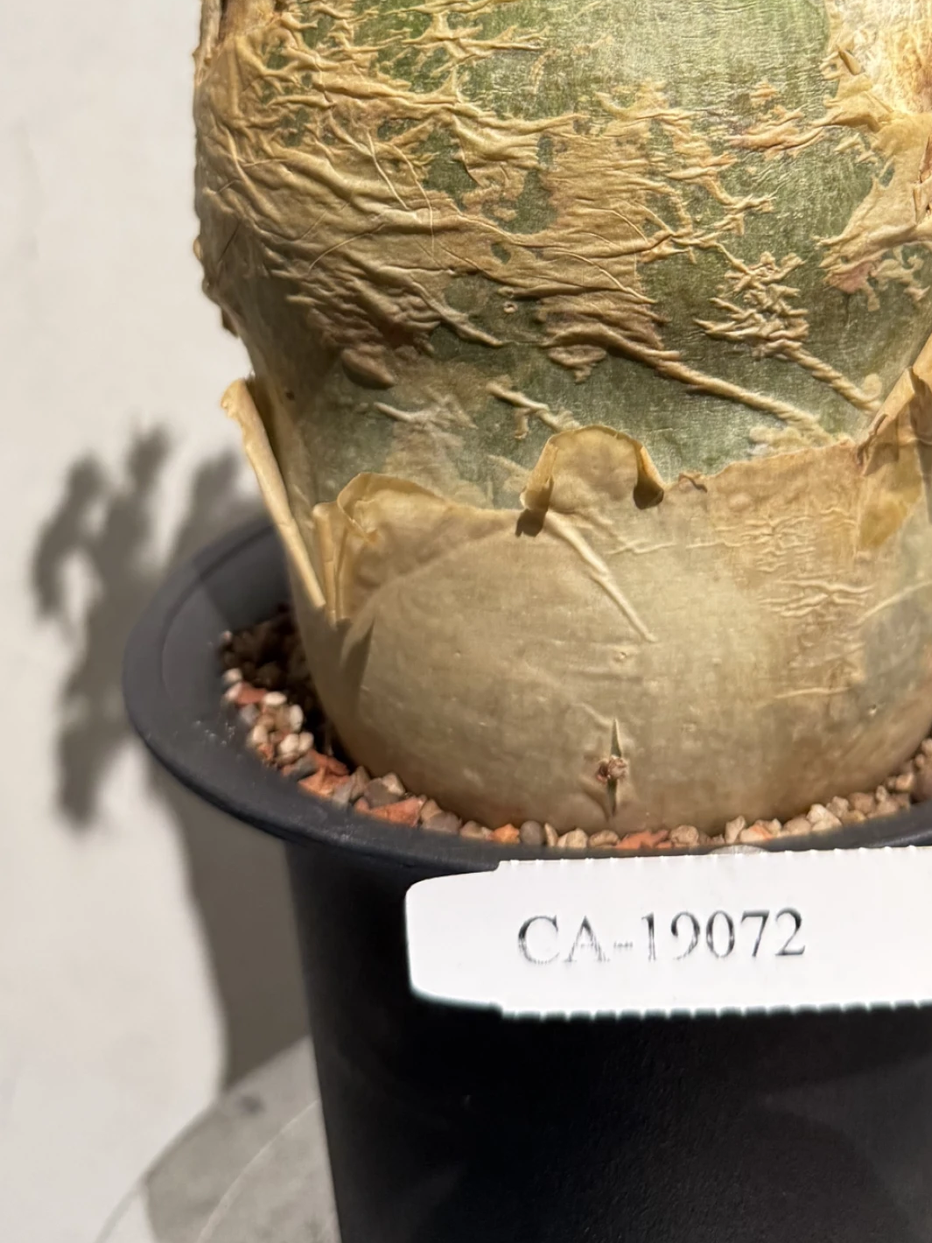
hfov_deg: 30.0
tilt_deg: -6.8
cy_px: 92
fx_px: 1723
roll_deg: +0.6
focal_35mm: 48
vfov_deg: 36.8
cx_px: 645
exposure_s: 1/60
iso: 320
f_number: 1.78
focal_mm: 6.76
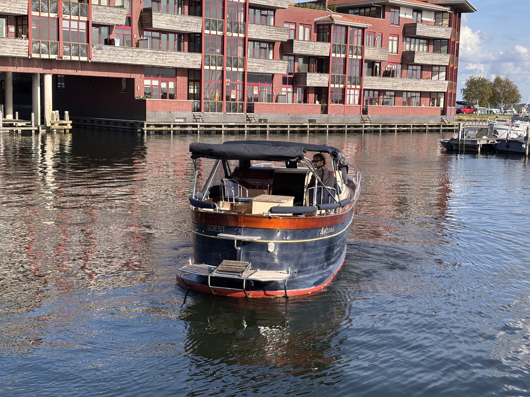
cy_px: 198
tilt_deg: -7.7
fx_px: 796
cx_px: 265
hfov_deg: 36.8
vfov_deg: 28.0
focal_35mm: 52
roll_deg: -3.1
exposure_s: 1/1399
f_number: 1.6
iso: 40
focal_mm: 5.96
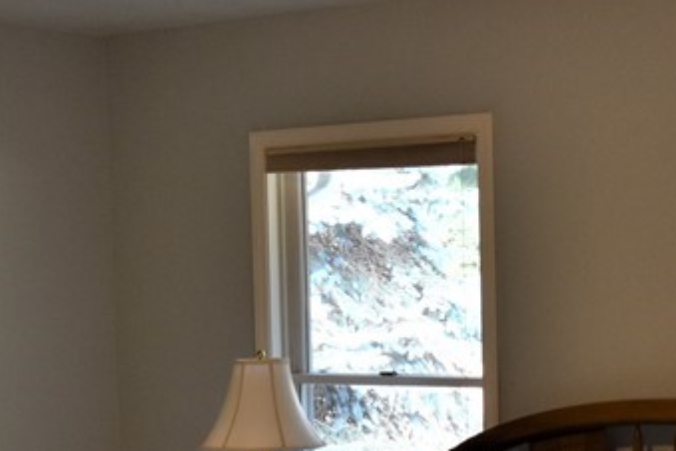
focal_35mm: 82
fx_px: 1532
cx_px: 433
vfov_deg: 16.6
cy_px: 369
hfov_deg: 24.8
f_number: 4.5
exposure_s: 1/80
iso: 800
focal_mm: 17
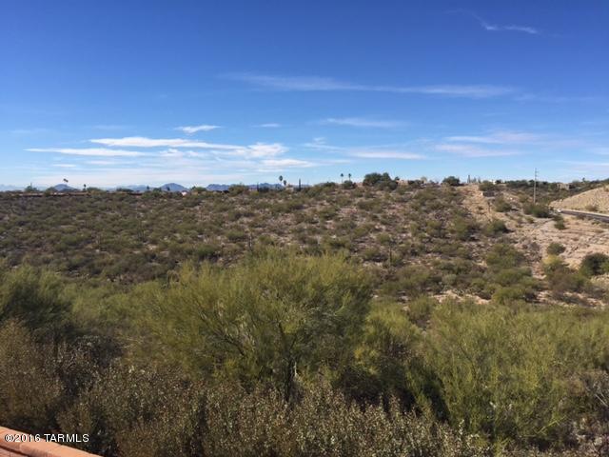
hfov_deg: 61.7
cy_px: 228
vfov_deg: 48.2
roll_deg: -1.2
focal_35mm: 29
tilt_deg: -1.3
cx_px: 304
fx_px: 510
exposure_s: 1/2326
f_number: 2.2
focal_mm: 4.15
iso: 32
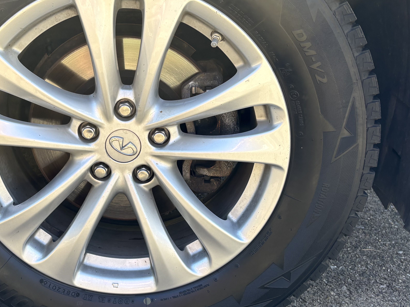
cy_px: 127
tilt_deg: -17.8
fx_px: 557
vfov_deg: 30.8
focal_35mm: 47
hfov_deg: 40.0
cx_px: 141
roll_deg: -0.7
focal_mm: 5.96
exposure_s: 1/338
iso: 50
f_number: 1.6
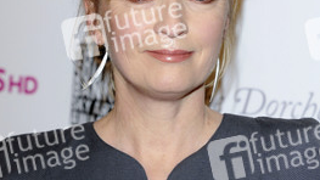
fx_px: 1740
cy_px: 92
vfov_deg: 5.9
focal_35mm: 205
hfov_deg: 10.5
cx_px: 159
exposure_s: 1/200
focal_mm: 86
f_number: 4.5
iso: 640
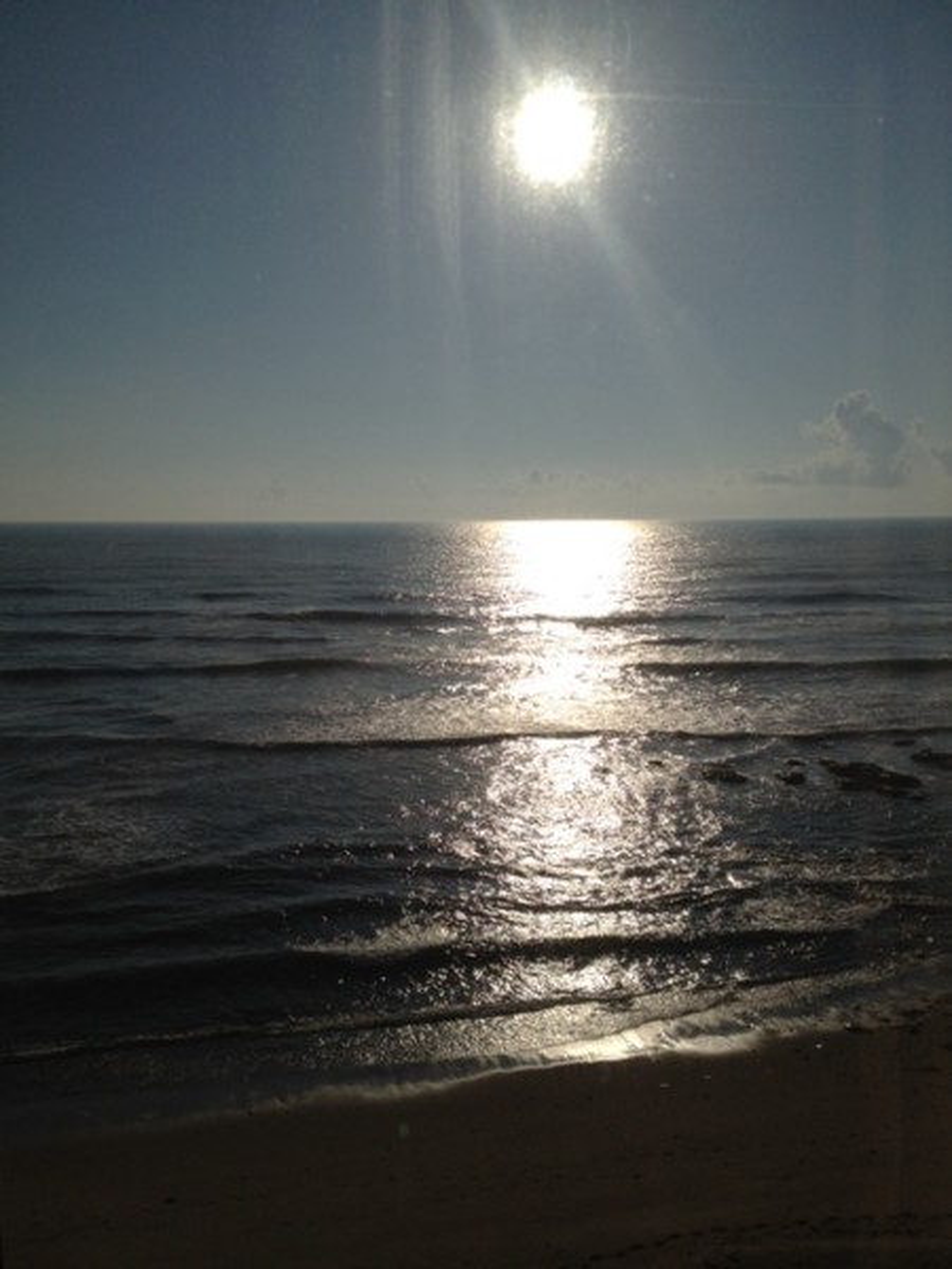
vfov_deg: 52.6
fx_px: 1283
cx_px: 476
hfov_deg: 40.7
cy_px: 634
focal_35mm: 35
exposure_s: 1/27778
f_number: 2.4
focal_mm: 4.28
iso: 80
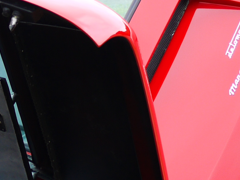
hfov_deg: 11.1
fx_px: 1172
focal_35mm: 169
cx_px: -161
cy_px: 235
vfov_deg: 8.7
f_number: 4
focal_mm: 17
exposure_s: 1/125
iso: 100
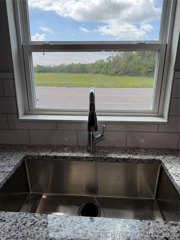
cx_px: 90
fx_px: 166
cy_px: 120
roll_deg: -0.3
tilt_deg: -15.4
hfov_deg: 56.8
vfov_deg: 71.6
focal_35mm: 24
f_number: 1.78
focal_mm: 6.76
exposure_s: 1/1075
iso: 80
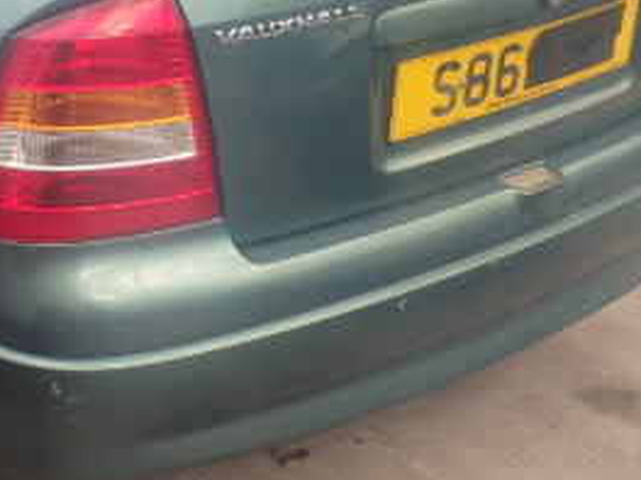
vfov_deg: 19.9
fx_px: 1351
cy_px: 78
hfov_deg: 25.8
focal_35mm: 73
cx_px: 56
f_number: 4.1
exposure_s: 1/80
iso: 125
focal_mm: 5.4
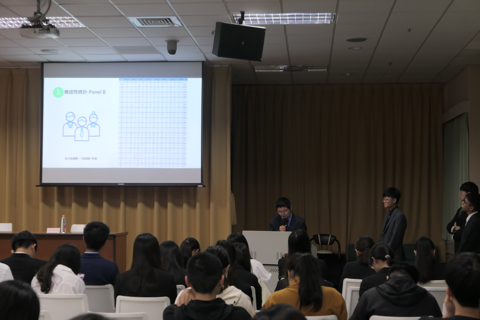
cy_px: 160
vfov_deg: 20.3
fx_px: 893
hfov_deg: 30.1
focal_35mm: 67
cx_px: 240
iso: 640
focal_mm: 24.5
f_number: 2.8
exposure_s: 1/125
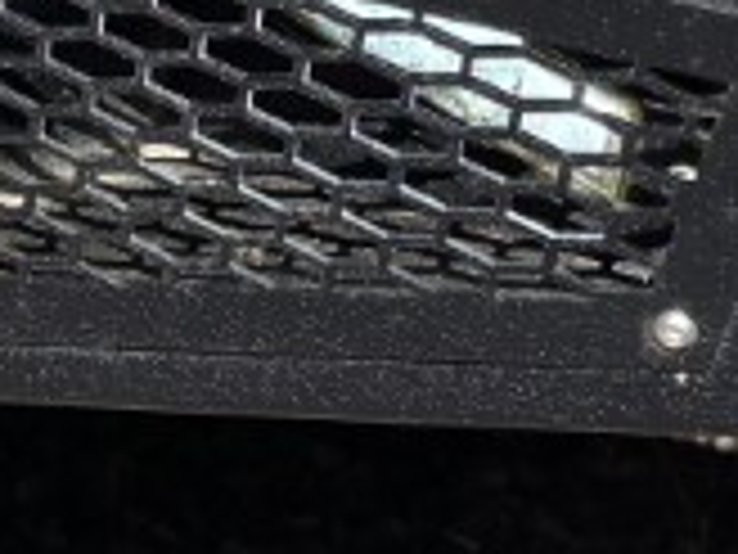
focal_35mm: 162
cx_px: -400
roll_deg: -2.8
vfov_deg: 9.0
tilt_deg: -27.3
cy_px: -167
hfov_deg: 11.6
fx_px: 3454
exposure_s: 1/1437
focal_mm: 5.96
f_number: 1.6
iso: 50
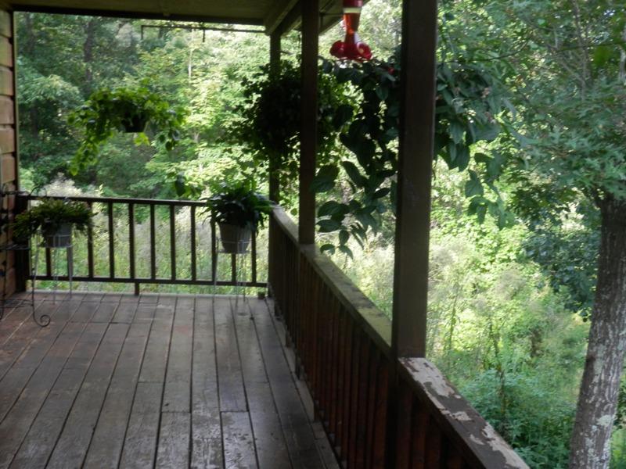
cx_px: 313
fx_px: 886
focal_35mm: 49
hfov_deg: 38.9
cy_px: 234
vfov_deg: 29.7
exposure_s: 1/80
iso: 125
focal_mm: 8.9
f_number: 4
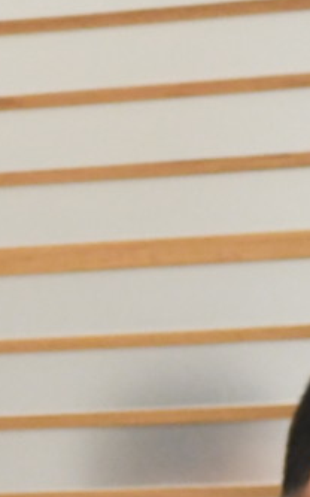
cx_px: -320
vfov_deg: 5.1
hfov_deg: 3.2
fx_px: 5558
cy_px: 568
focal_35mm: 411
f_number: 3.2
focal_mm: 70
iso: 4000
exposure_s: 1/250
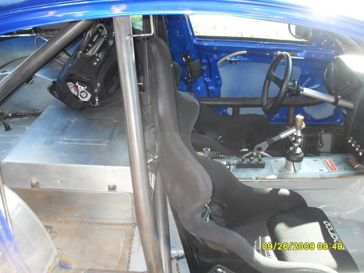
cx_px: 182
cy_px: 136
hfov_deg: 54.0
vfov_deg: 41.8
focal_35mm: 34
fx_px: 358
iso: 100
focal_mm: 6.3
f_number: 2.8
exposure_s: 1/45
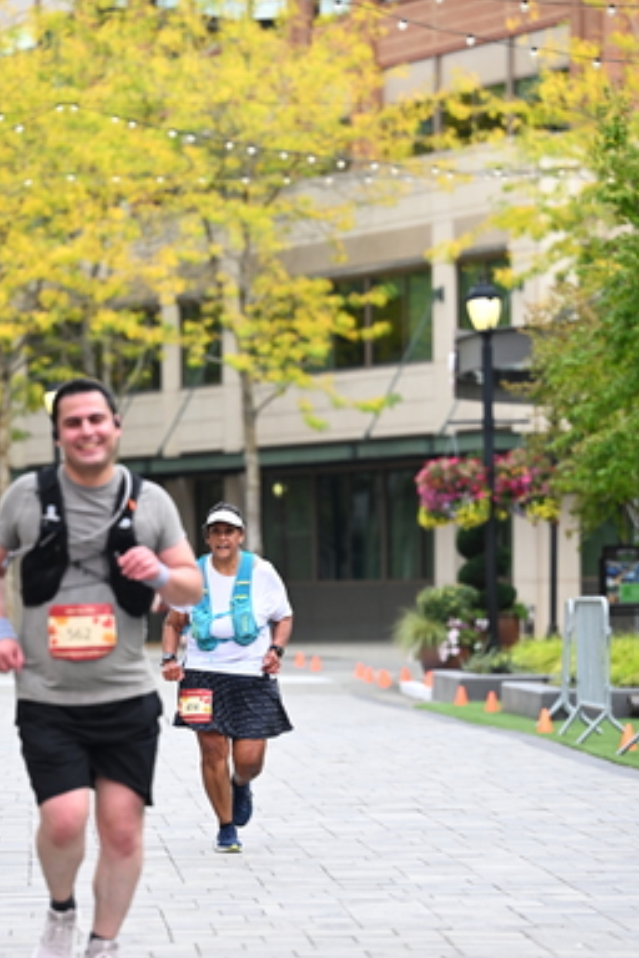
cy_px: 581
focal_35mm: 172
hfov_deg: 8.0
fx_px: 4579
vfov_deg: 11.9
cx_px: 286
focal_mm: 120
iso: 640
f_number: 2.8
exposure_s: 1/1600
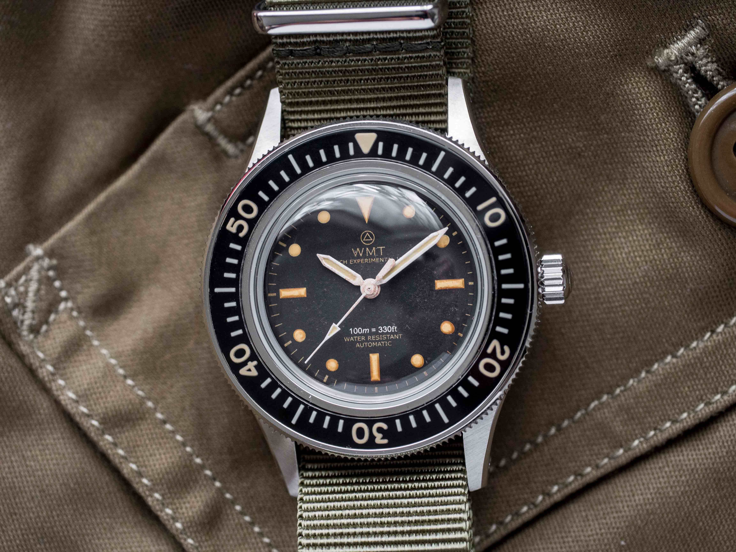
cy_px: 276
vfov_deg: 16.4
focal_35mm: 90
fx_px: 1914
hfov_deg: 21.8
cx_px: 368
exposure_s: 1/100
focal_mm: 45
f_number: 4.5
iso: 800
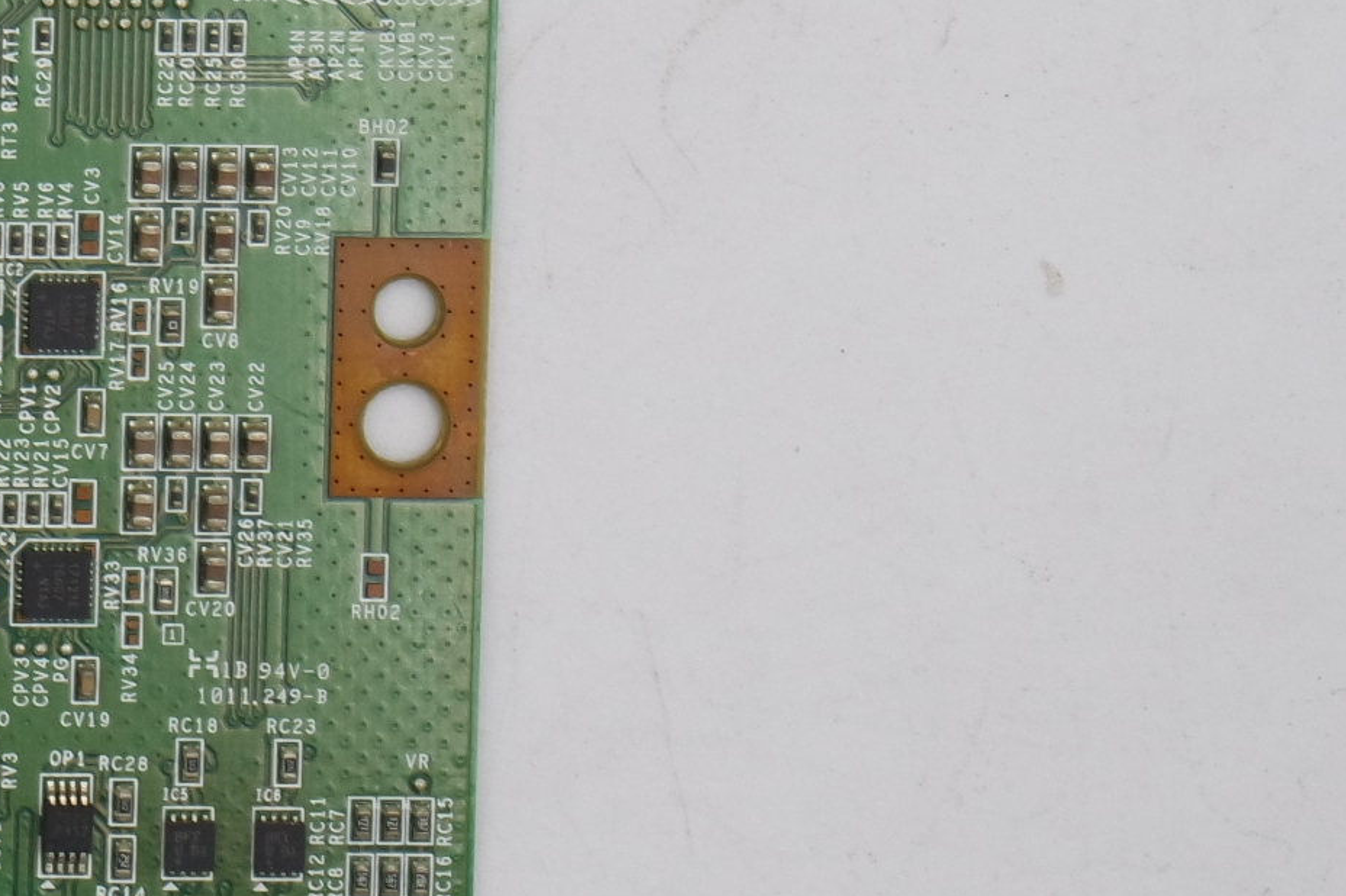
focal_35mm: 231
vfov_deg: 5.9
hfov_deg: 8.7
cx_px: -763
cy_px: -3
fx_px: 8633
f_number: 5.6
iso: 200
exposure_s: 1/125
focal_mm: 27
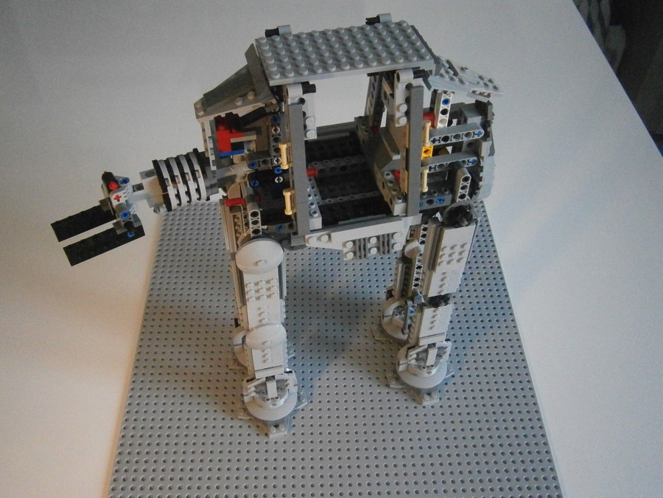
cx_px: 332
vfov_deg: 39.7
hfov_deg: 51.4
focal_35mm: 36
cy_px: 249
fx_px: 690
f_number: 3.1
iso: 800
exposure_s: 1/80
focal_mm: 6.4
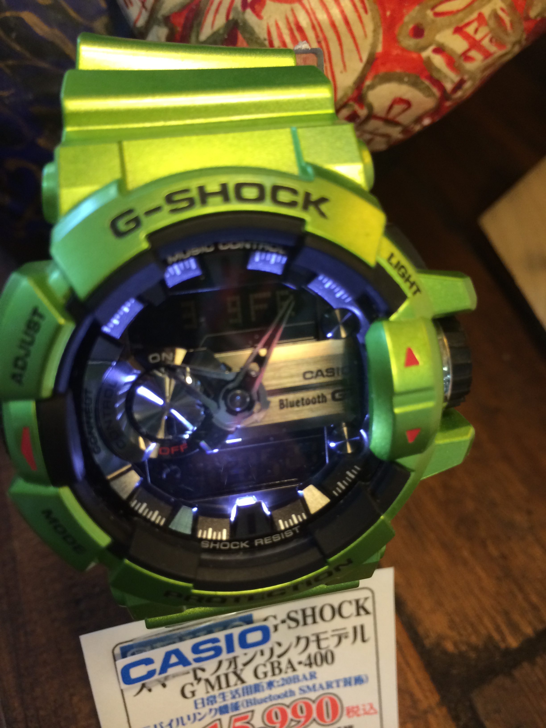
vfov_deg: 61.7
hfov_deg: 48.2
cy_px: 364
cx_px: 273
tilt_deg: -54.4
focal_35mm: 29
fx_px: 610
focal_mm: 4.15
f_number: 2.2
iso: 64
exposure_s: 1/33
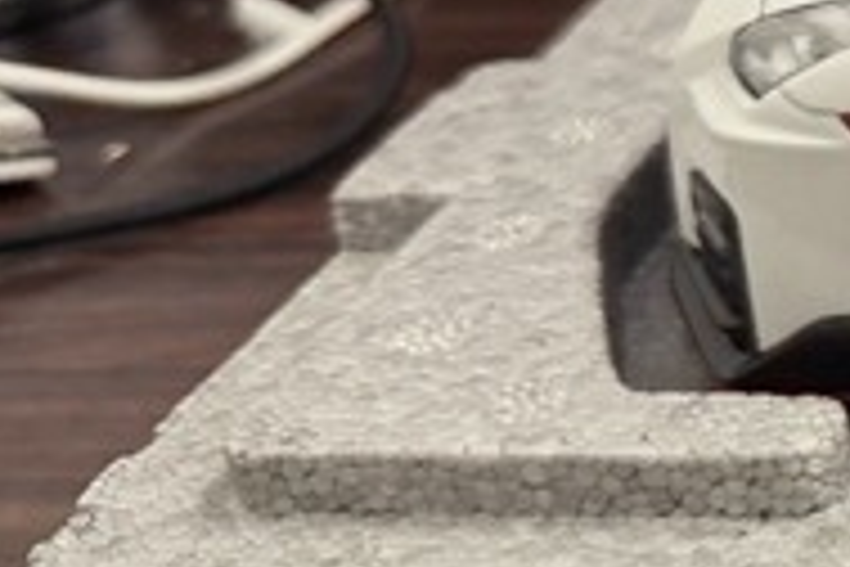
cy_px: 56
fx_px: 2432
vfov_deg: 13.2
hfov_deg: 15.8
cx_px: 1673
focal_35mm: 103
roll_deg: +1.1
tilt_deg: -23.4
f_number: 1.78
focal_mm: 6.76
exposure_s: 1/60
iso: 200
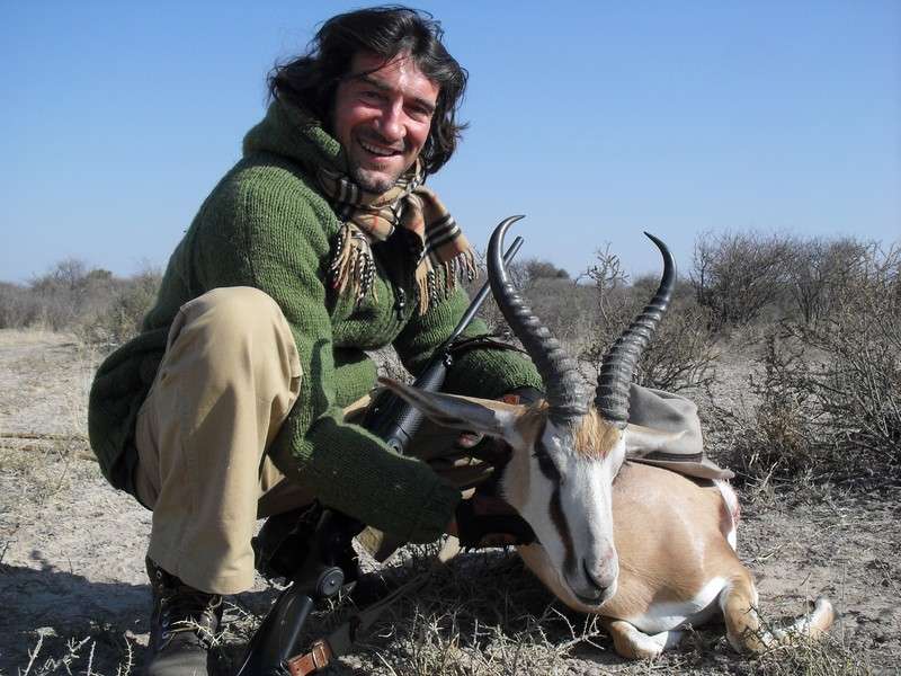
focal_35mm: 38
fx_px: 989
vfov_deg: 37.7
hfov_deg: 49.0
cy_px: 338
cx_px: 450
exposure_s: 1/180
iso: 80
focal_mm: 6.3
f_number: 8.3
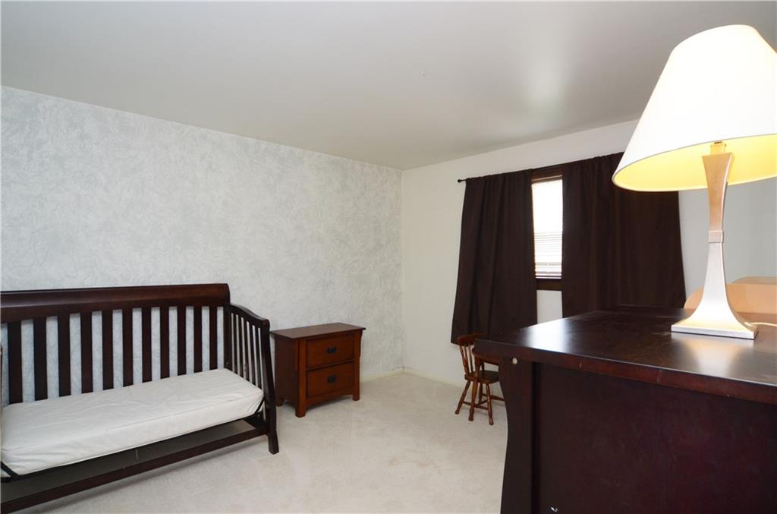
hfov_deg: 90.2
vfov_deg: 67.1
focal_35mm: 18
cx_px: 388
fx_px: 387
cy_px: 257
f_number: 5.6
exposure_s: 1/60
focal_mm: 12
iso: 800
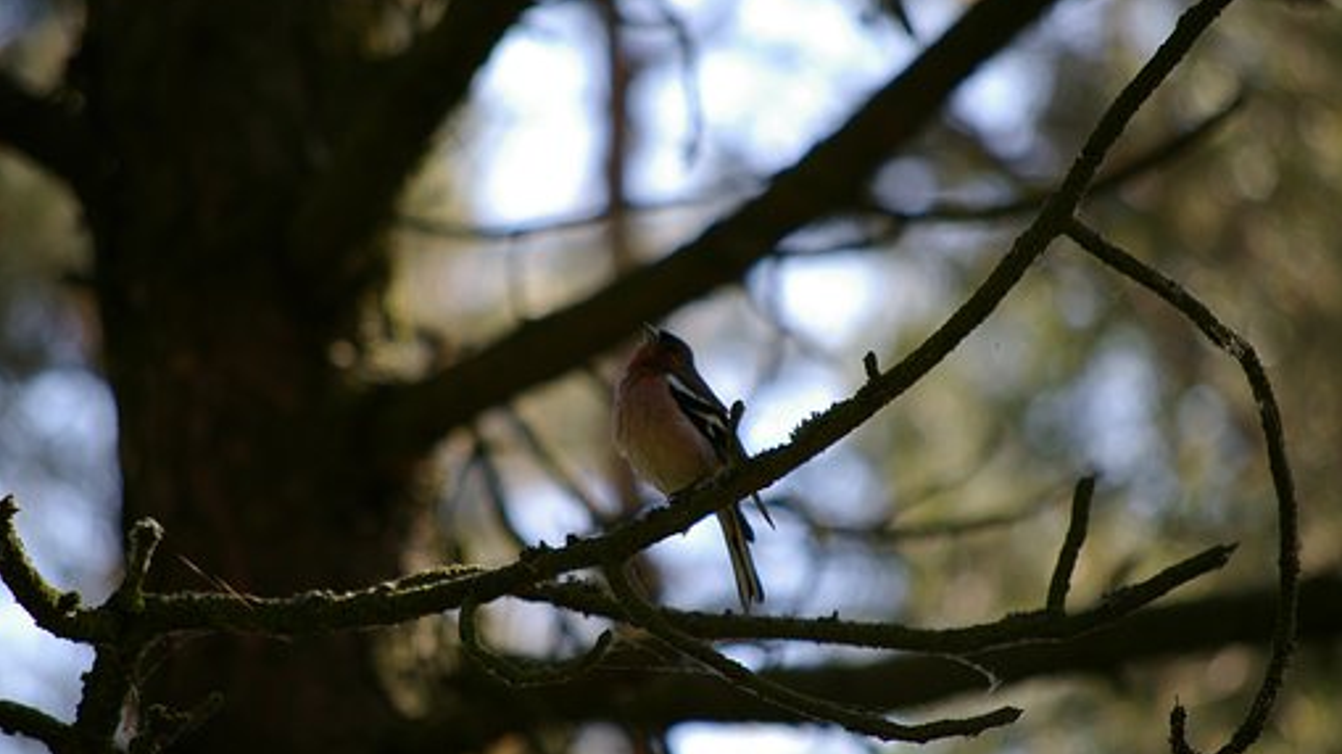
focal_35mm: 316
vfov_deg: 3.8
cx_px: 672
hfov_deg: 6.8
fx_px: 11242
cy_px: 411
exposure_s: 1/180
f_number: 5.6
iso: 200
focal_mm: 200
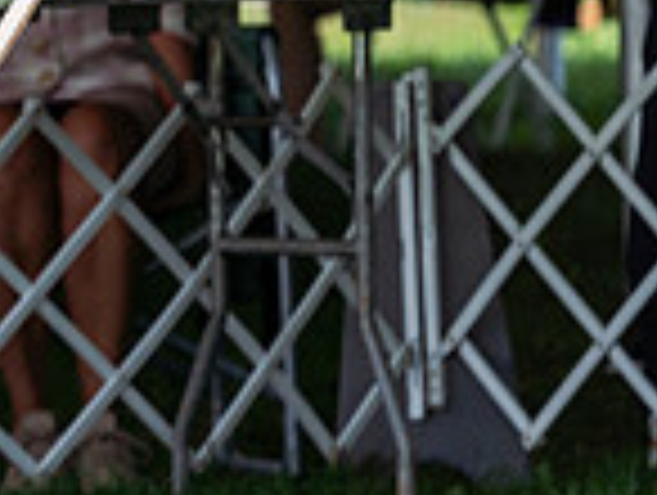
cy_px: 122
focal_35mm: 887
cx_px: -605
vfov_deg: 1.7
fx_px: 16863
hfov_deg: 2.2
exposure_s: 1/1000
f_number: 4.5
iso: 100
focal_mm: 200
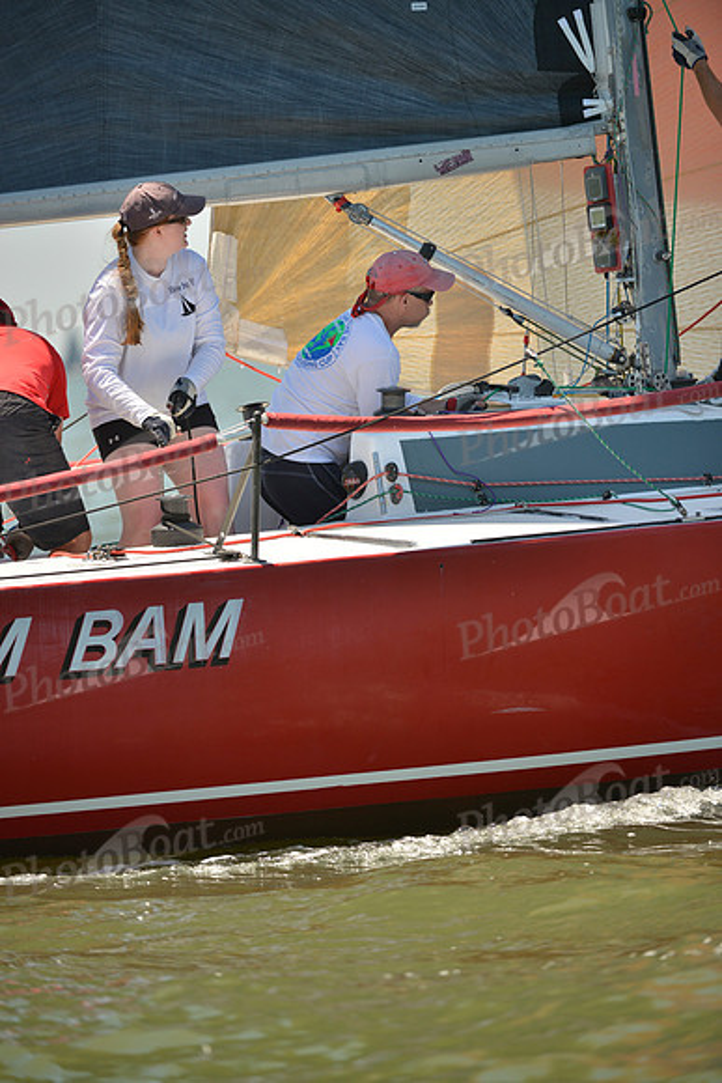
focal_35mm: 280
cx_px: 361
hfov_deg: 4.9
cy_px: 542
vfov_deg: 7.4
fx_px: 8418
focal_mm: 280
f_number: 4
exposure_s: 1/1250
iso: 200
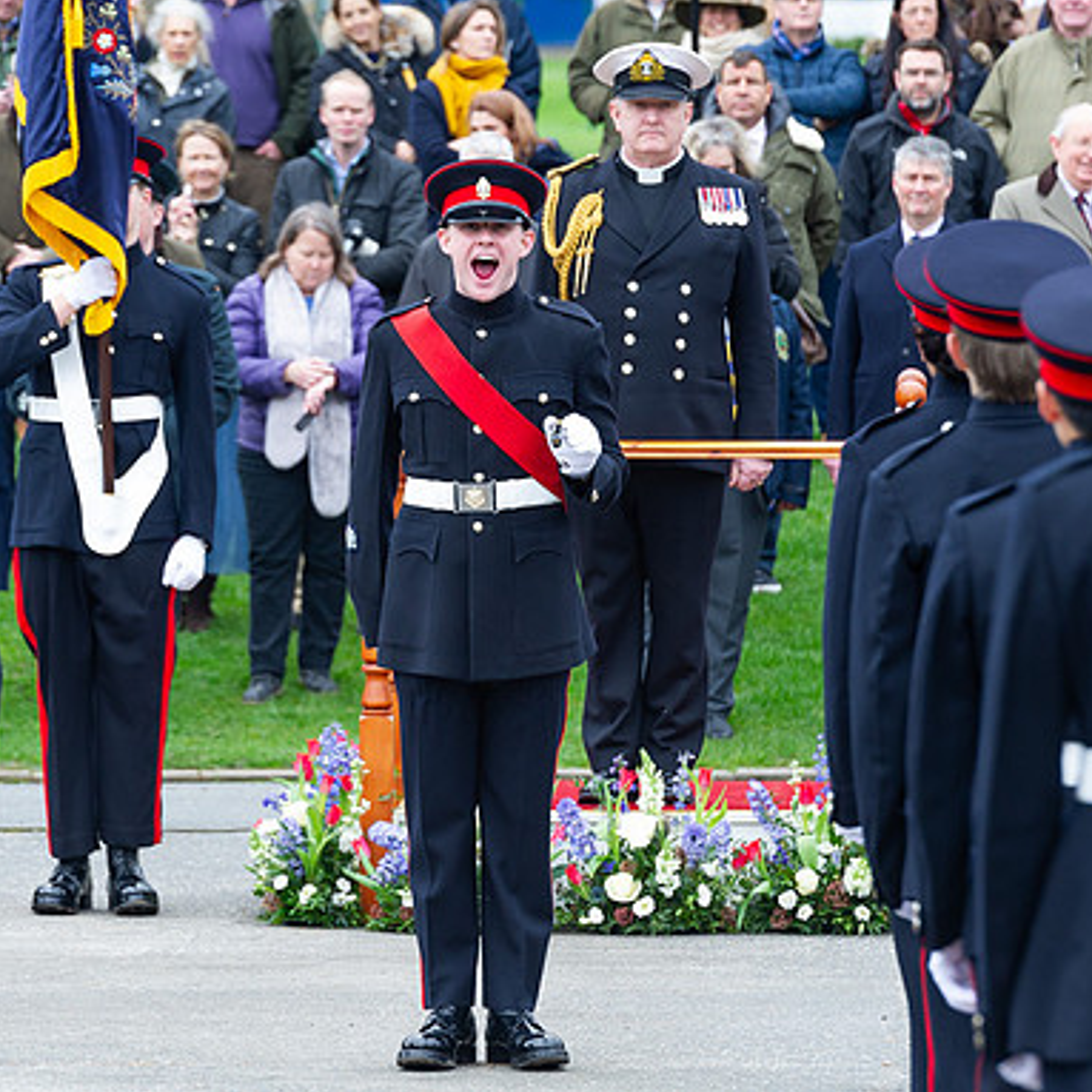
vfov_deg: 5.5
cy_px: 482
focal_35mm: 316
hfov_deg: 5.5
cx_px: 510
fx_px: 11278
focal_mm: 200
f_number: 6.3
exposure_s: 1/250
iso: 800
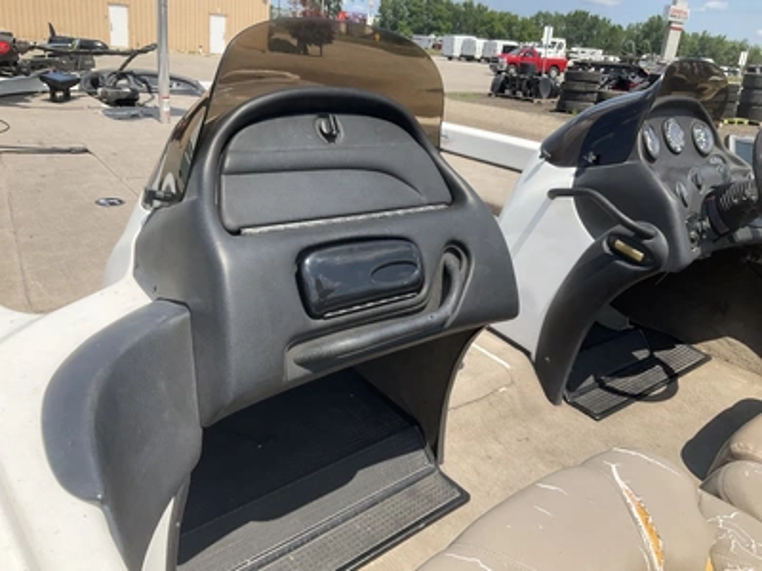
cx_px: 381
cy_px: 286
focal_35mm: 29
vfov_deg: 48.2
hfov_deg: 61.7
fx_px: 638
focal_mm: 3
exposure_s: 1/1412
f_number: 1.8
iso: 25
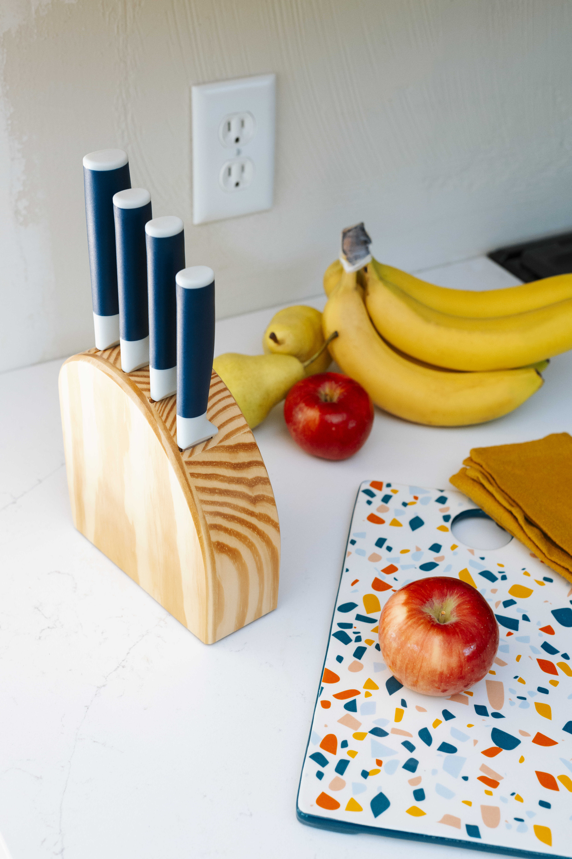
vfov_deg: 39.6
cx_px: 286
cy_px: 430
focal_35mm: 50
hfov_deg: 27.0
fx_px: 1192
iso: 1250
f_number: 5.6
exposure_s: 1/50
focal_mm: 50
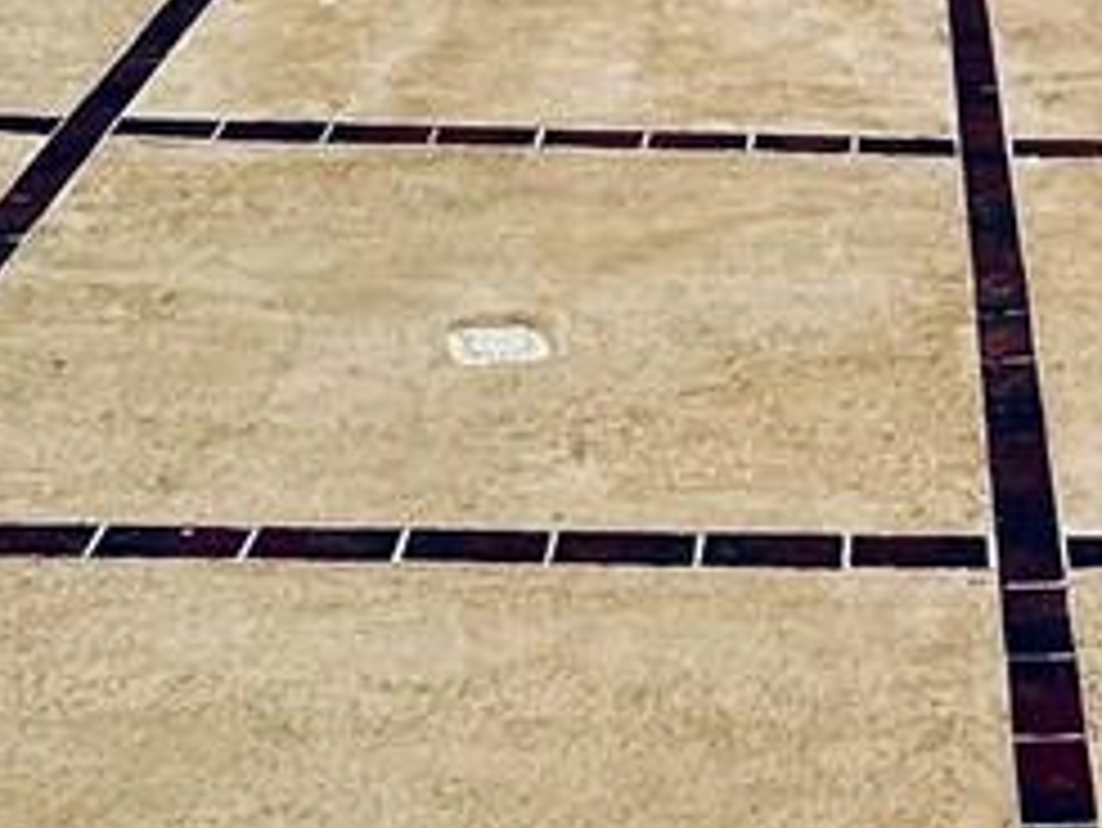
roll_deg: -3.2
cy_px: -621
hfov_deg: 21.6
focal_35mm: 85
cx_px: 1255
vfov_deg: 15.2
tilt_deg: -3.4
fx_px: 2707
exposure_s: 1/3040
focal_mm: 1.57
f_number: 1.8
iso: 32
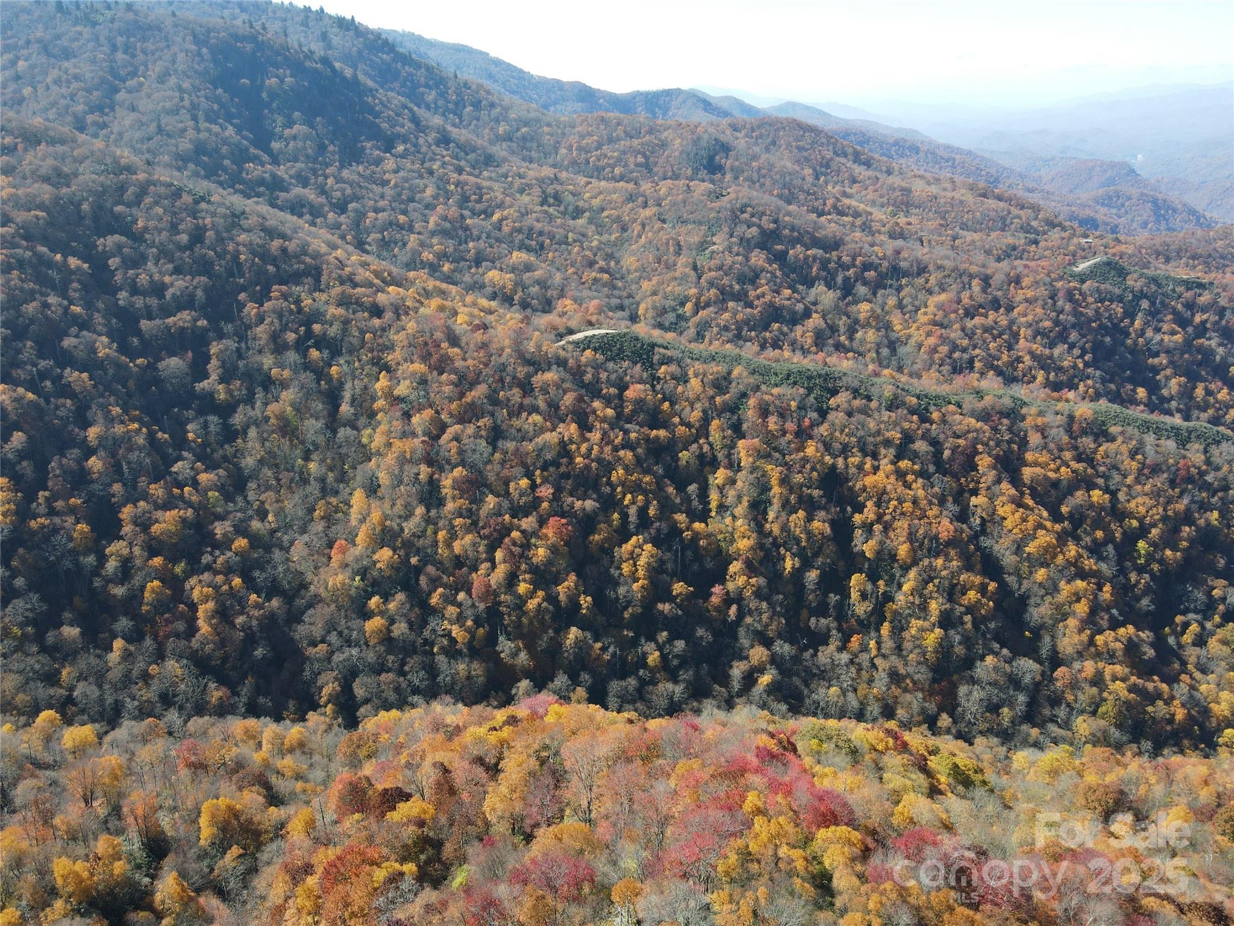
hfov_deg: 71.6
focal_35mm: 24
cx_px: 617
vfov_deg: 56.8
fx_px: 856
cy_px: 463
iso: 100
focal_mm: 4.5
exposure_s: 1/200
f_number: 2.8
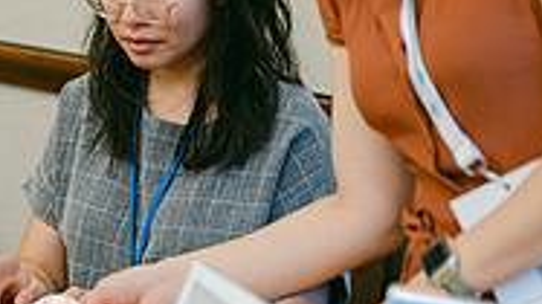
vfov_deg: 7.5
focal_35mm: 162
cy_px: 133
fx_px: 2327
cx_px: 26
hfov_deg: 13.1
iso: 200
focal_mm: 50
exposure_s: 1/125
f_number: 2
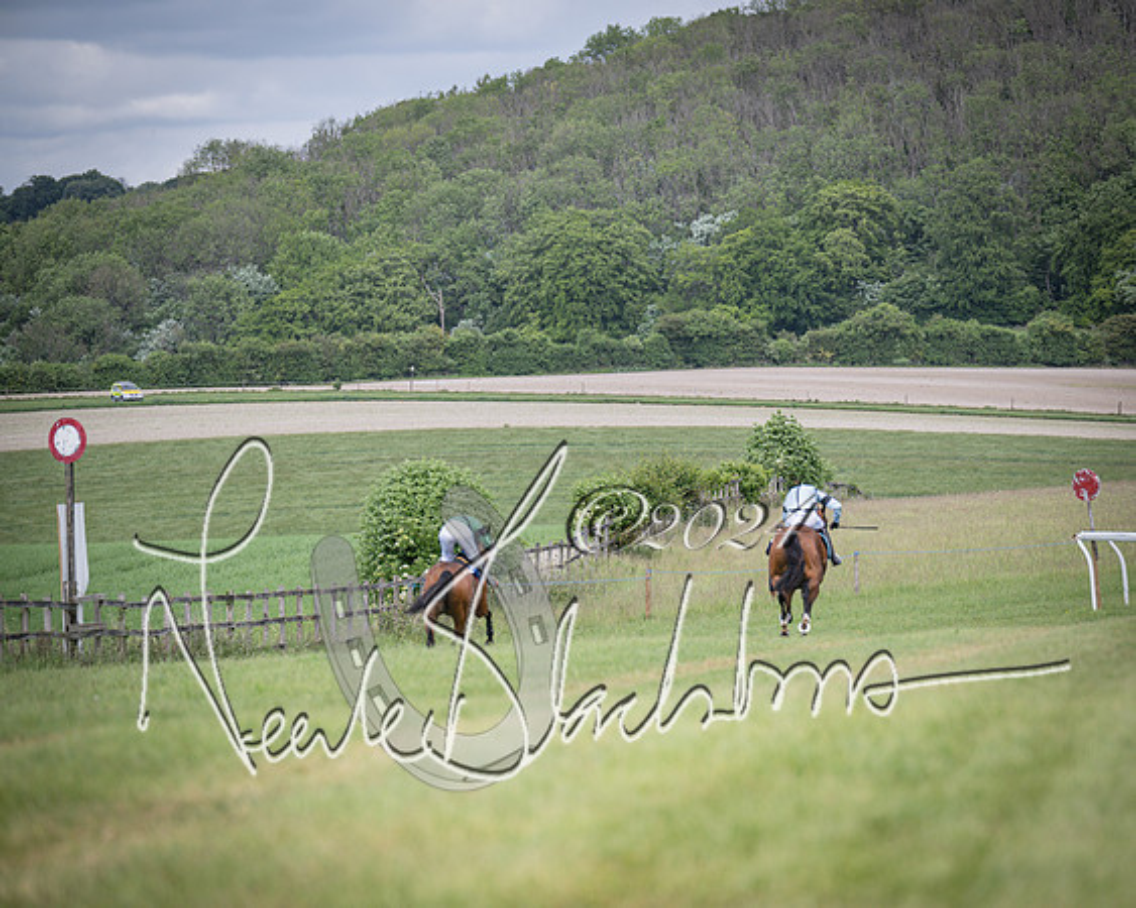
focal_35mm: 228
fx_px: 7659
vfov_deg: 6.8
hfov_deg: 8.5
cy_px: 455
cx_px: 683
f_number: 4
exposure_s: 1/2000
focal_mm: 200
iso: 400
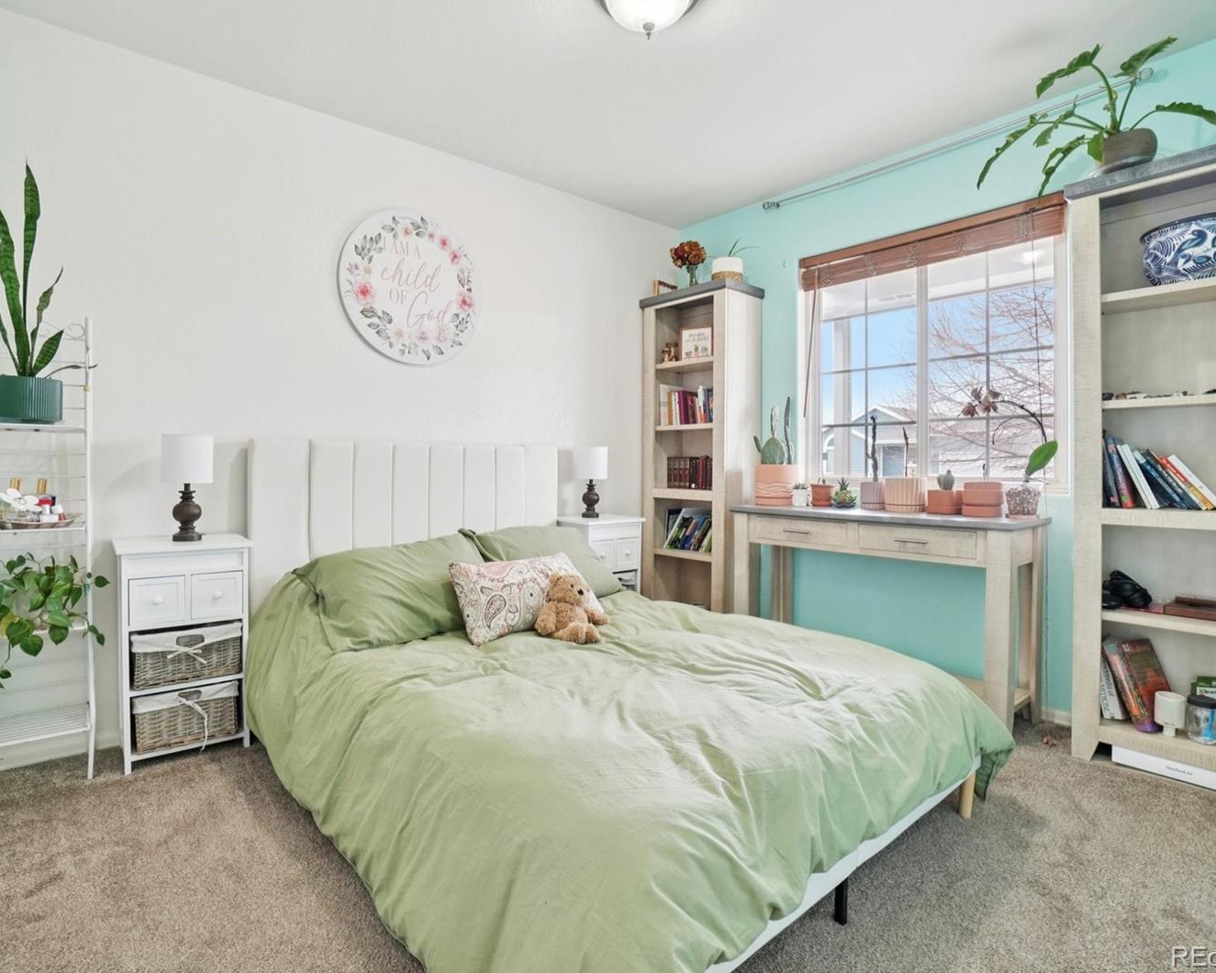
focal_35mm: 17
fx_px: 612
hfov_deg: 89.6
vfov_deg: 77.0
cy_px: 486
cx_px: 586
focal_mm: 10
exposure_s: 1/15
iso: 400
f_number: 8
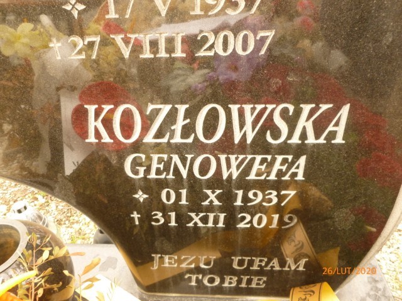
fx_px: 325
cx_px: 201
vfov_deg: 49.7
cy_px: 150
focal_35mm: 28
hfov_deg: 63.4
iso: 200
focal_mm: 5
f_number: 3.3
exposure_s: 1/60
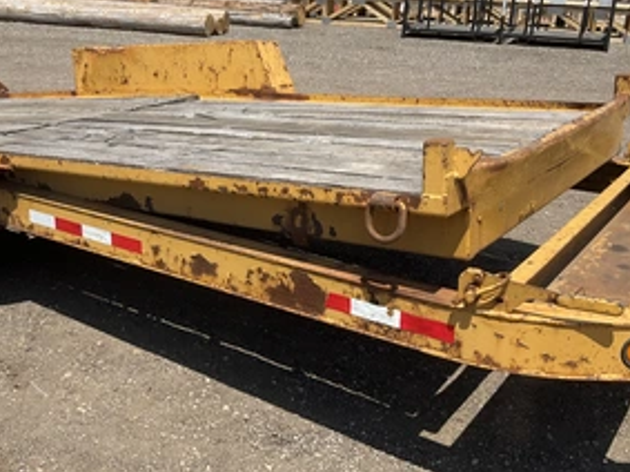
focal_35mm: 41
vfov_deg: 35.1
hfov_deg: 45.7
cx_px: 280
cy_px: 205
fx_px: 746
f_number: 1.8
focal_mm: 3
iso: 25
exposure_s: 1/1577
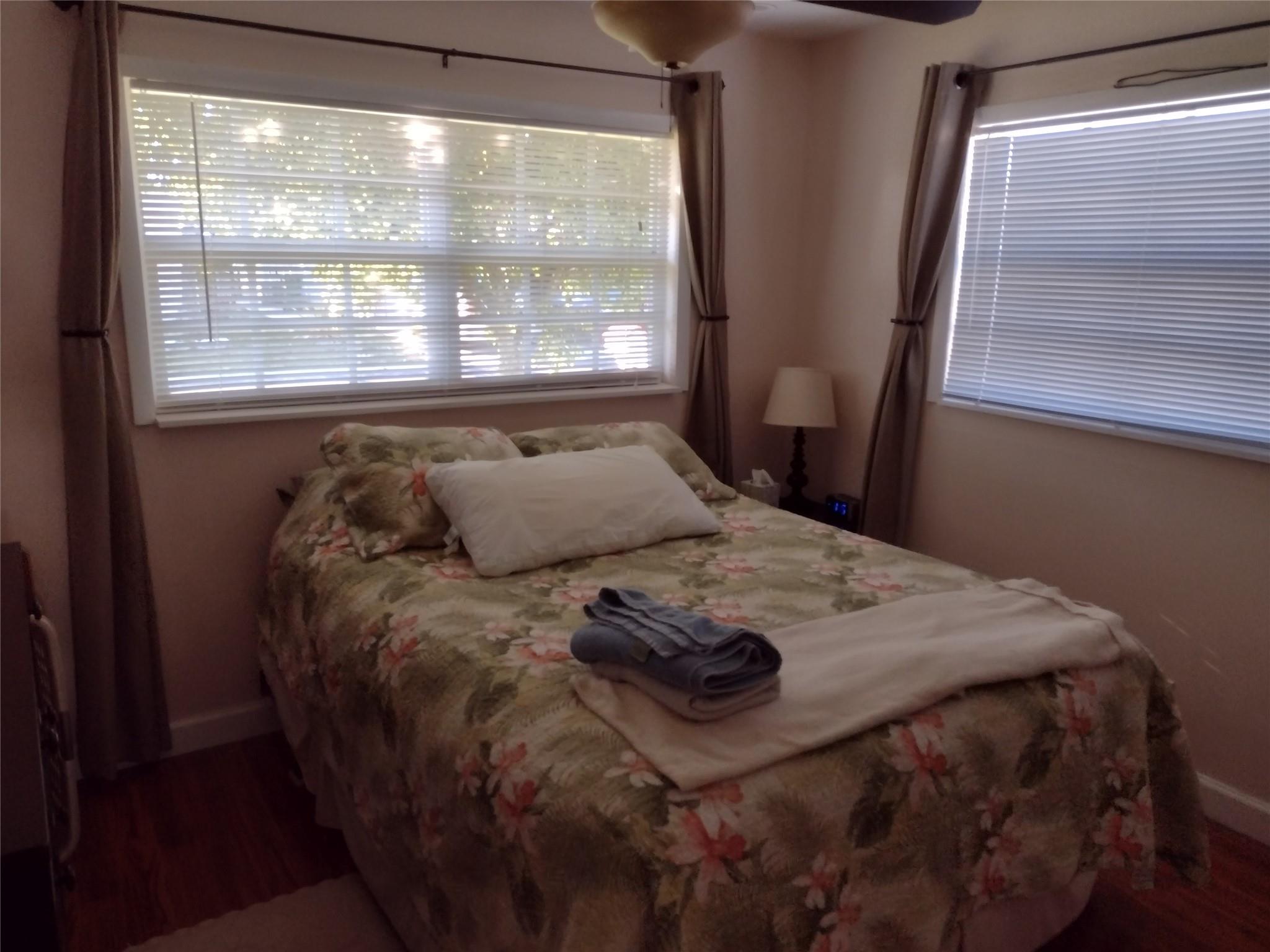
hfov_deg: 65.3
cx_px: 635
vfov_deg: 51.4
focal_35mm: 27
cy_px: 476
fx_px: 991
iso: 167
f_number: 1.7
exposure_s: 1/120
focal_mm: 4.71
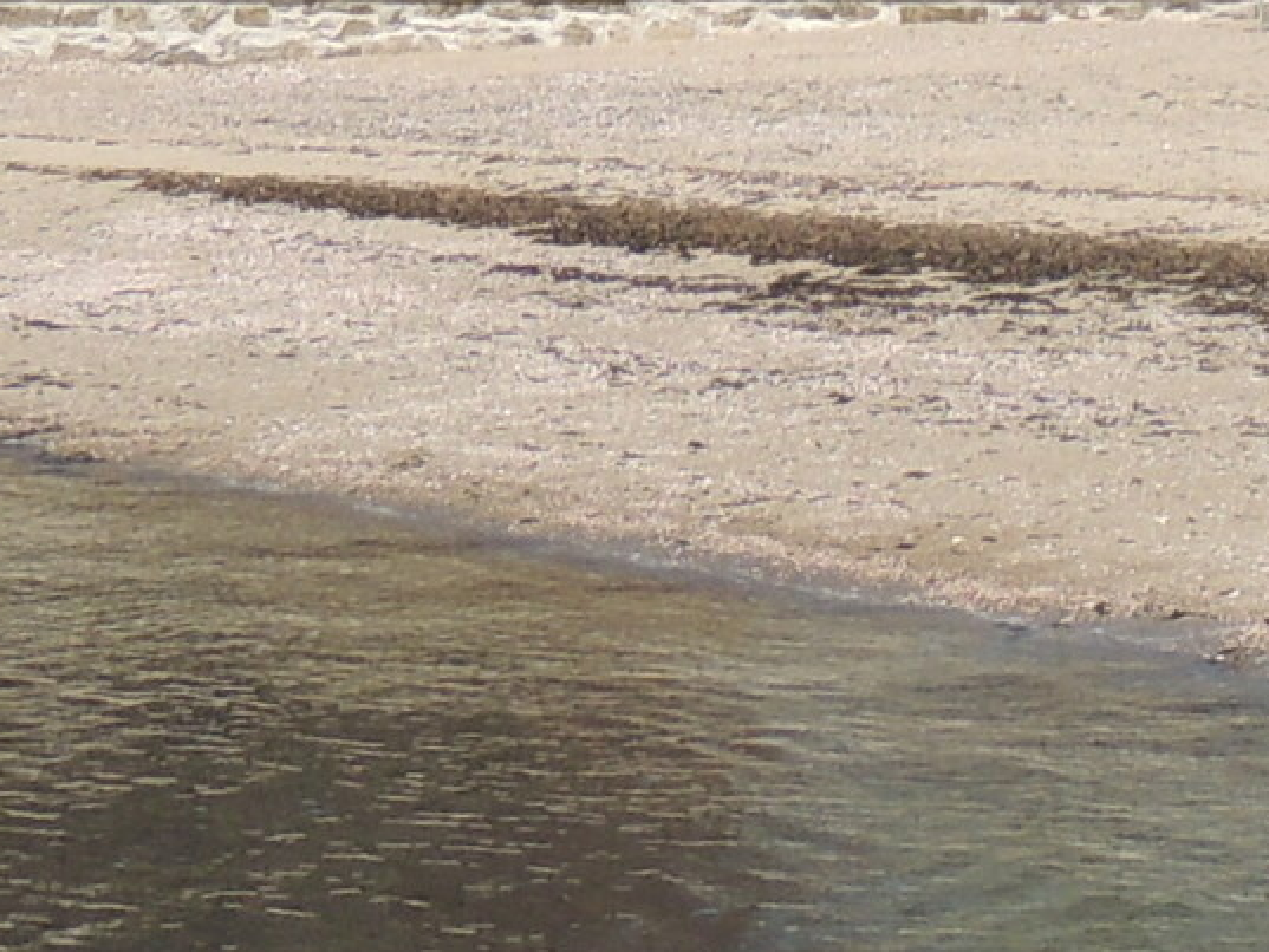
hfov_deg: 7.3
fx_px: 9864
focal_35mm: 269
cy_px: -591
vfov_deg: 5.5
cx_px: 1134
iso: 100
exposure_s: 1/1250
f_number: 3.5
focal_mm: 8.3
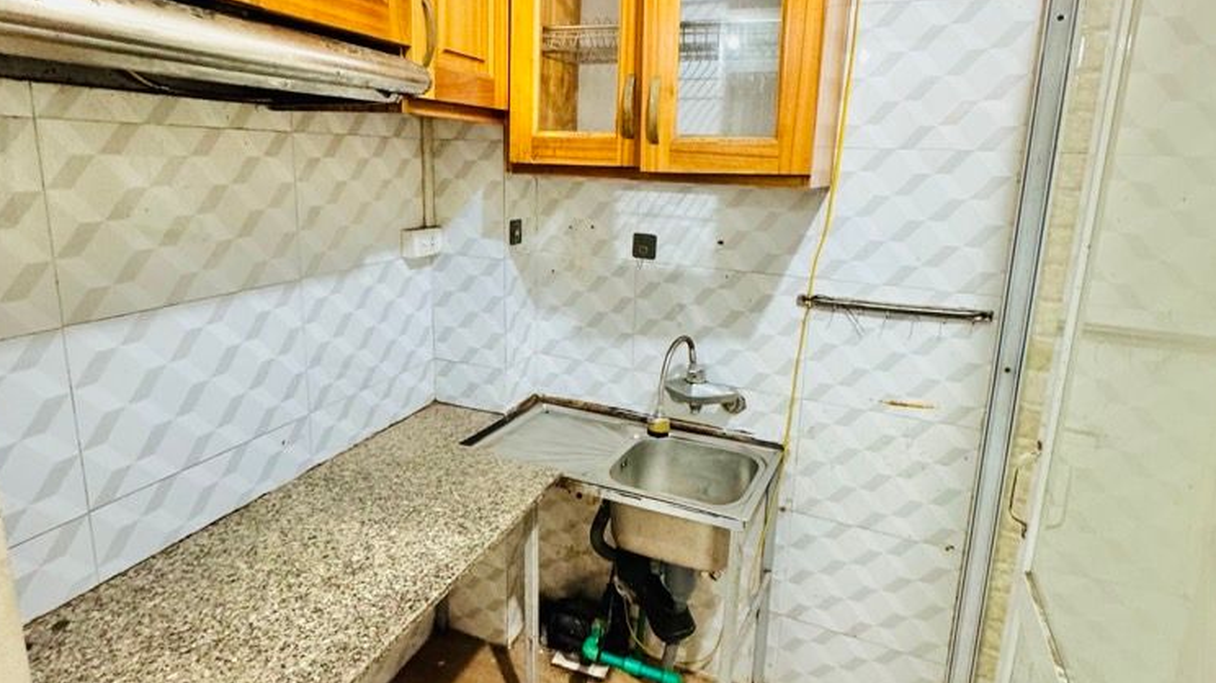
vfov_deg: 53.4
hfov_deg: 83.9
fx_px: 677
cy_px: 296
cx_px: 608
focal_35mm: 21
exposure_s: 1/50
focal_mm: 2.22
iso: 400
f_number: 2.2
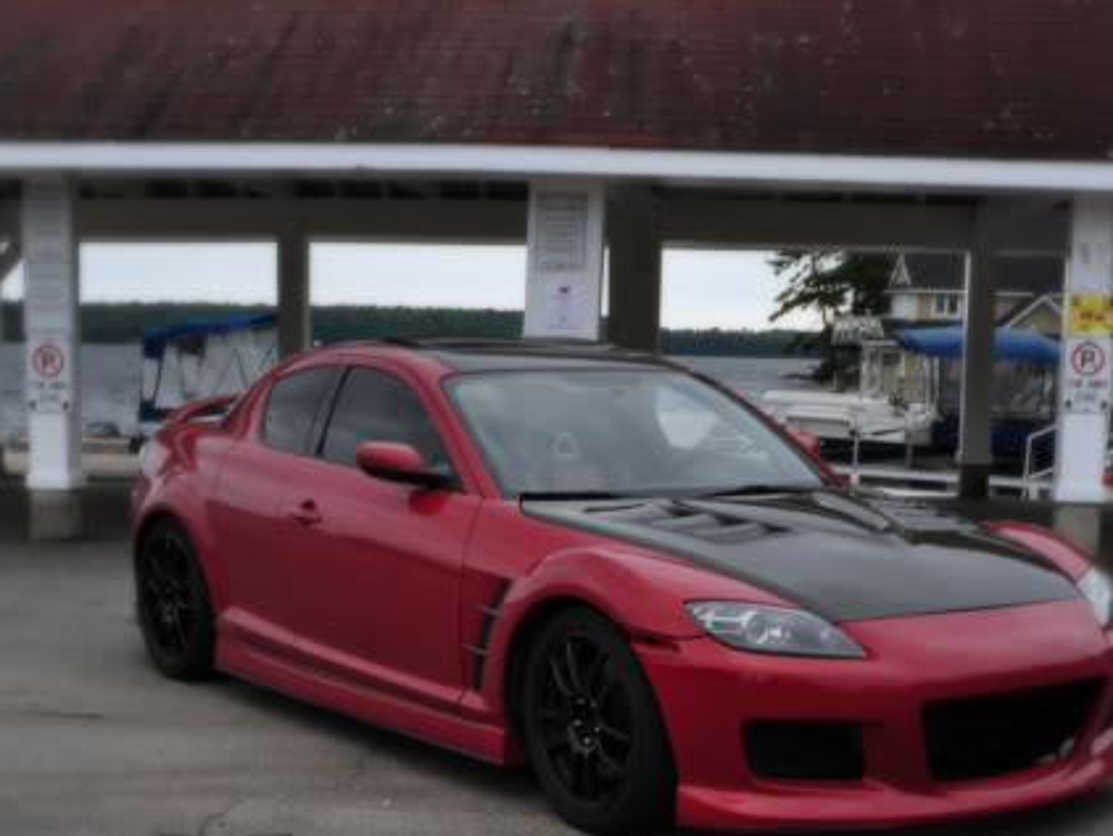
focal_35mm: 60
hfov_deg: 32.1
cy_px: 669
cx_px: 650
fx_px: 1930
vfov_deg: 24.1
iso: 200
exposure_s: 1/100
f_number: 9
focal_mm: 22
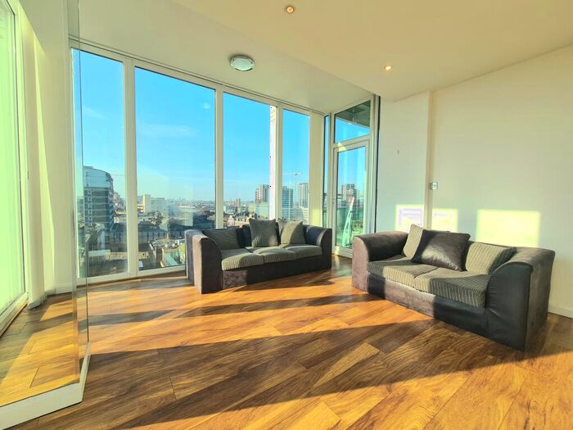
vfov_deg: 89.9
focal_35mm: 13
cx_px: 286
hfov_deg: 106.2
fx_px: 215
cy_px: 215
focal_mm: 2.22
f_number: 2.2
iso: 64
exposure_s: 1/1000
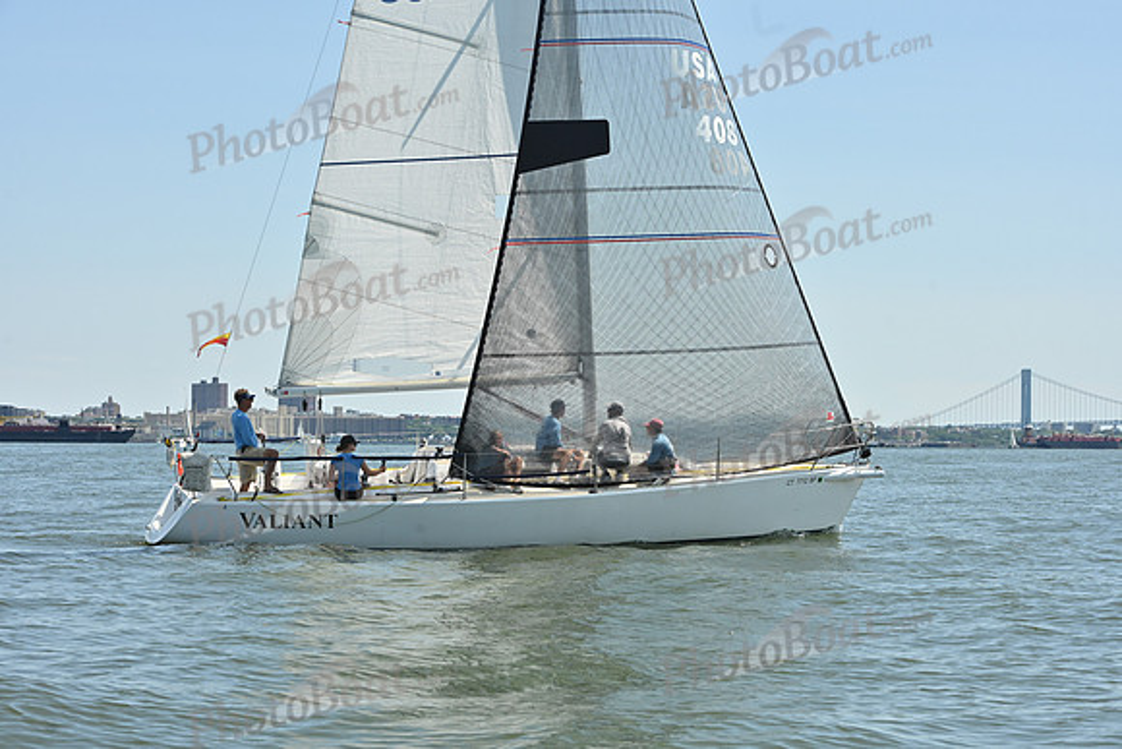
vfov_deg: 14.9
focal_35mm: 92
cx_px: 561
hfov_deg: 22.1
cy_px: 374
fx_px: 2868
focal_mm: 92
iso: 320
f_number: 9
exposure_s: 1/1000
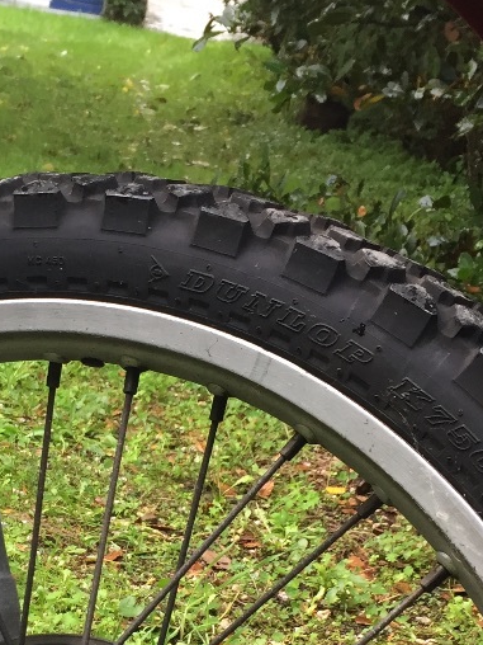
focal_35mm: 73
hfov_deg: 19.9
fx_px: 1358
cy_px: 541
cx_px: 67
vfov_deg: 26.1
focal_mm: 4.15
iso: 32
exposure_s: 1/33
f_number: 2.2
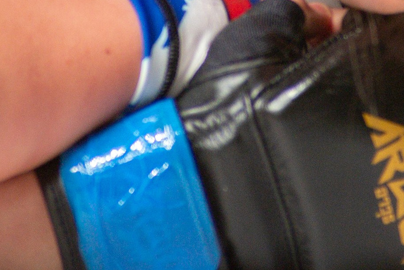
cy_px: -221
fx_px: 8590
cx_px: 257
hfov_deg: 2.7
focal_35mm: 765
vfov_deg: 1.8
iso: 2000
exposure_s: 1/1000
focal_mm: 200
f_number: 4
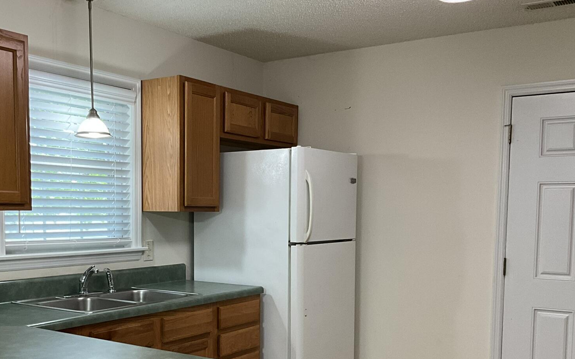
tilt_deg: -4.6
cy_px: 270
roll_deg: -0.2
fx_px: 674
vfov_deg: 29.4
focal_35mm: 43
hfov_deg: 46.0
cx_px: 235
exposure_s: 1/60
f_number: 1.8
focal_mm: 3
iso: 100
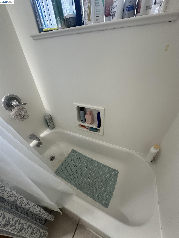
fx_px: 97
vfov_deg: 102.1
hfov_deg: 85.7
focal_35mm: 14
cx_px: 90
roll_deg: +2.6
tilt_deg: -36.0
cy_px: 119
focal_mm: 2.22
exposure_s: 1/120
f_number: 2.2
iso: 160
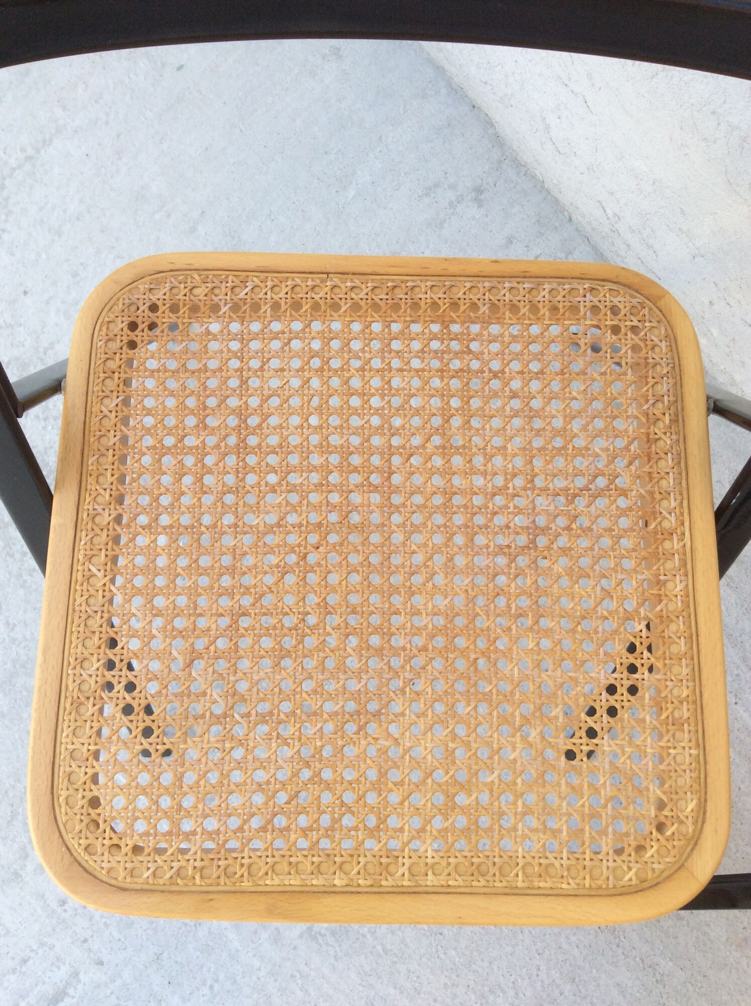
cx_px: 376
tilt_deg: -83.7
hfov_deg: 44.1
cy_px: 503
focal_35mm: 32
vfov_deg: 56.9
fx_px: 928
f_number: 2.4
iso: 32
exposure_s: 1/172
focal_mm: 3.3
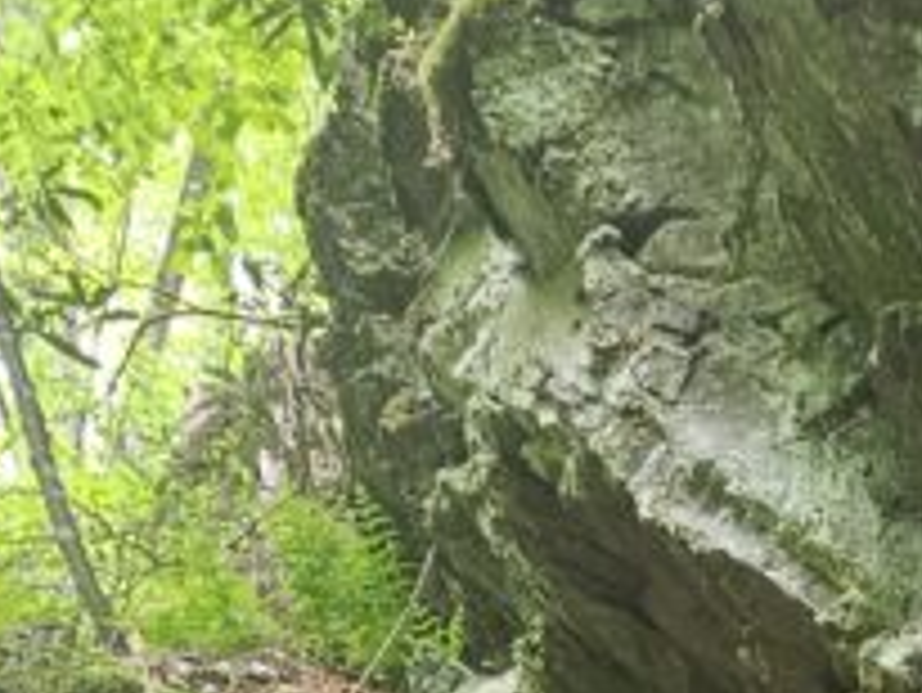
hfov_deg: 26.0
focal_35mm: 65
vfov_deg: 14.5
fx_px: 1732
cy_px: 1674
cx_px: 1156
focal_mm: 2.2
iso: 125
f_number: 2.2
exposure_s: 1/60
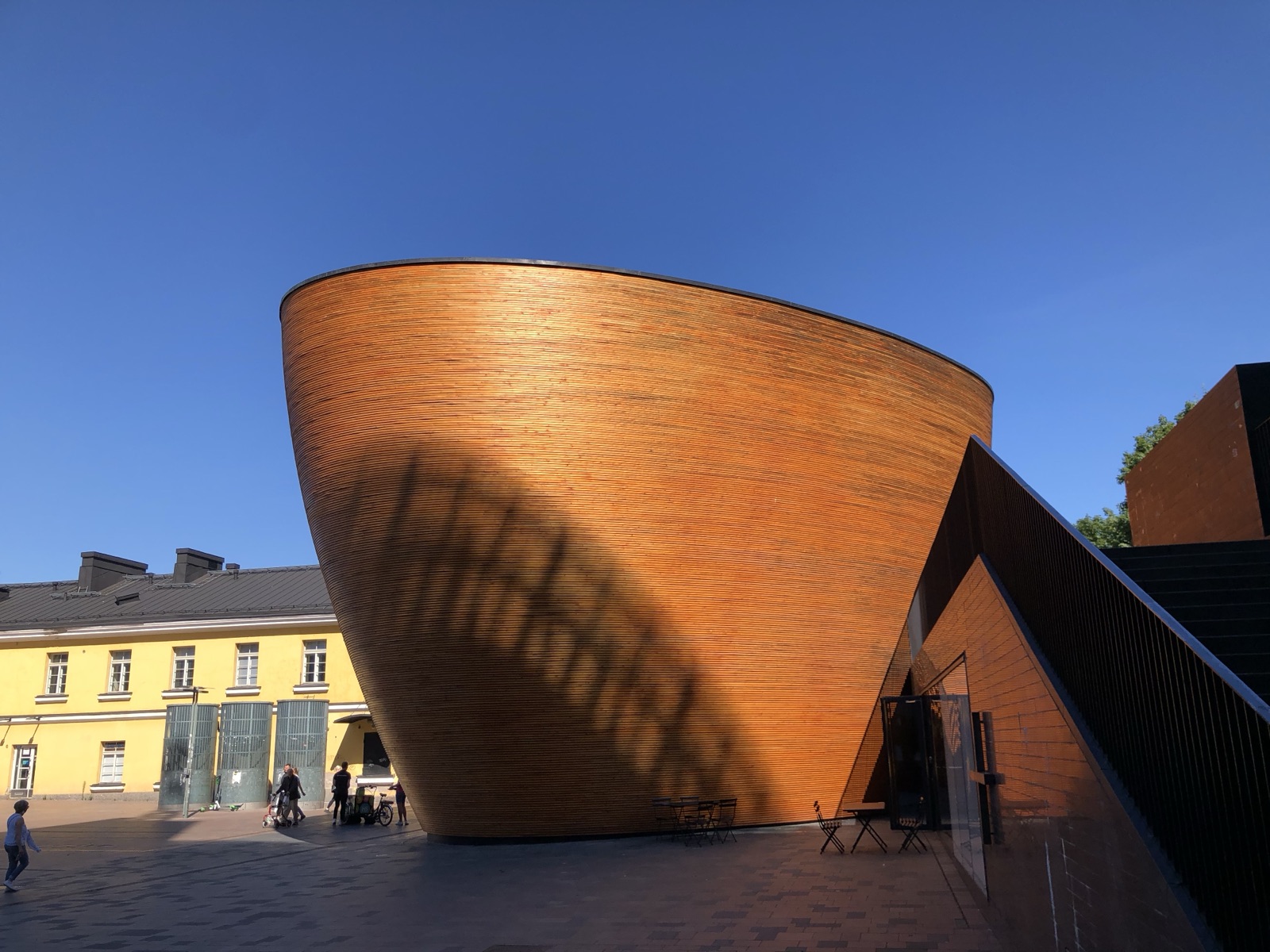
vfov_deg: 49.7
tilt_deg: +12.8
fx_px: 1027
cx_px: 635
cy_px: 476
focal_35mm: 28
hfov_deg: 63.4
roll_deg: +2.6
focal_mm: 4
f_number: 1.8
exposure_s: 1/1412
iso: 20
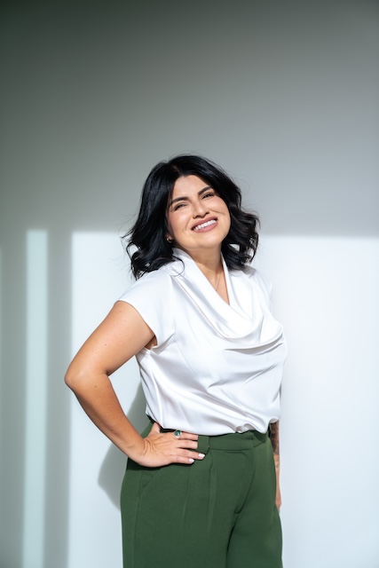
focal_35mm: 64
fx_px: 1010
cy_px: 284
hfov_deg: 21.3
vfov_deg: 31.4
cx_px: 190
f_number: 2.8
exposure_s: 1/500
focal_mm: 64
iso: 50
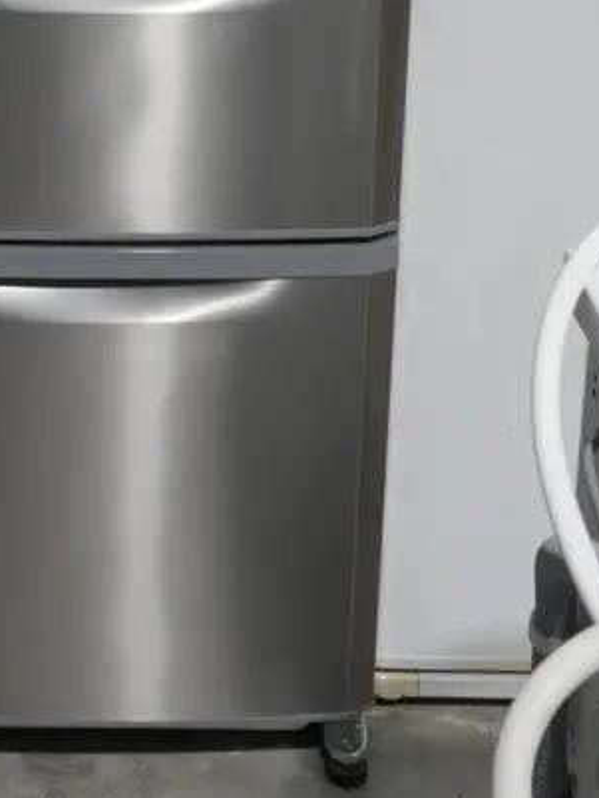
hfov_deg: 15.8
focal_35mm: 92
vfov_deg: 20.0
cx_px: 22
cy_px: -165
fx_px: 2122
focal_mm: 18
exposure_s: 1/60
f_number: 10
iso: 1600
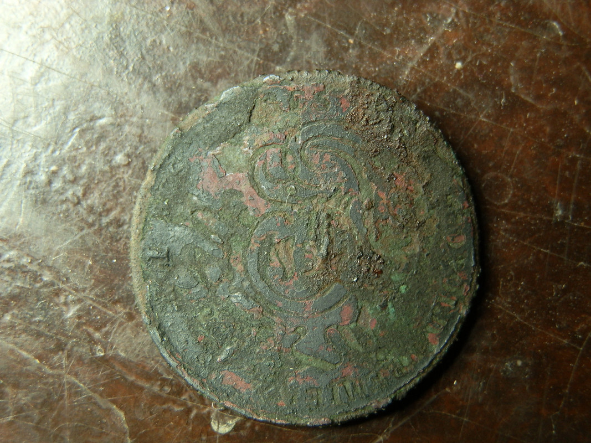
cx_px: 296
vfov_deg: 24.0
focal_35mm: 61
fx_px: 1041
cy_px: 222
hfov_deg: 31.7
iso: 100
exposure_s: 1/13
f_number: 3.7
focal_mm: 10.99
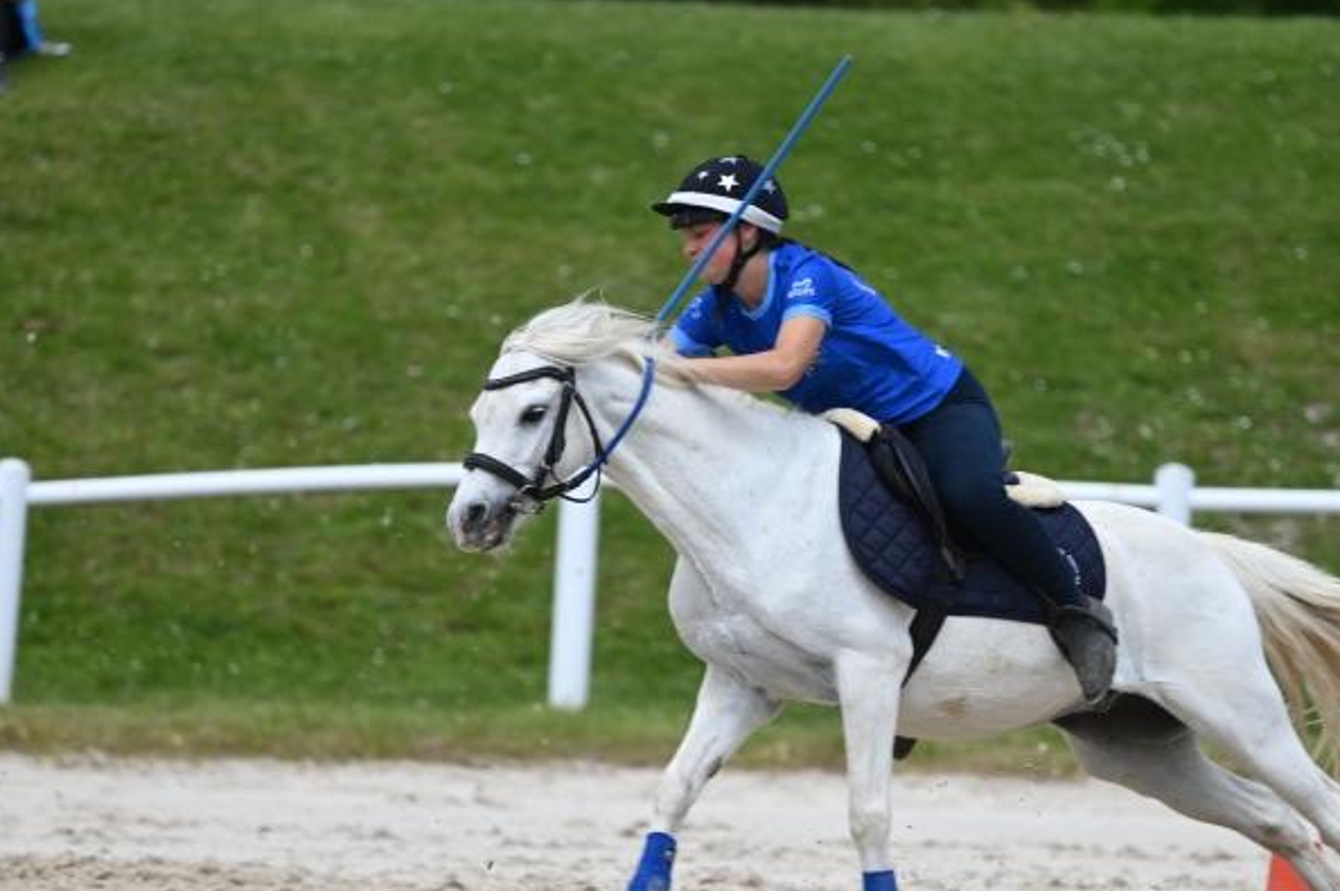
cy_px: 559
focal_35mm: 539
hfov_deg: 3.8
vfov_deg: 2.5
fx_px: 20046
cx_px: 731
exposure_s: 1/1250
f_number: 5.6
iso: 250
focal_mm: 400
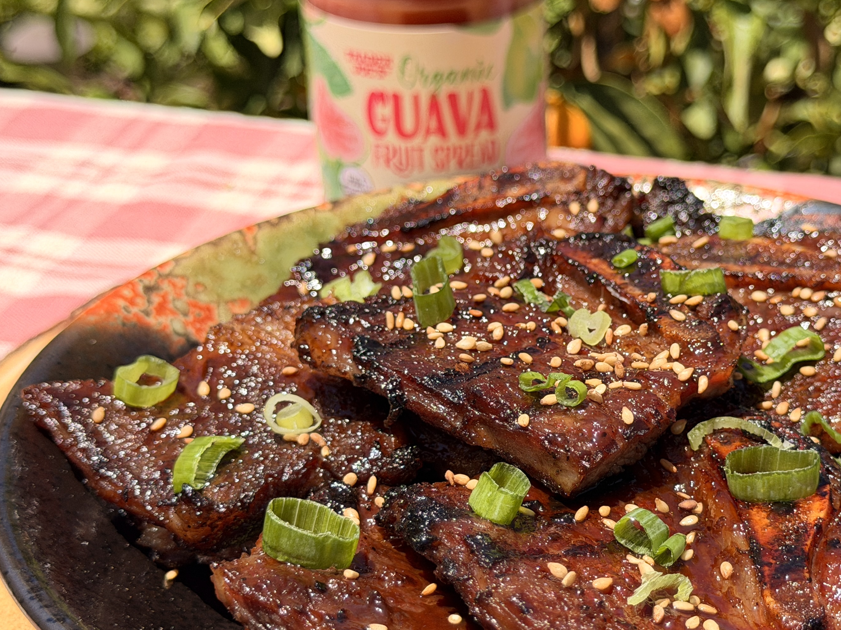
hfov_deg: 26.5
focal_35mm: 73
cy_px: 362
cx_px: 577
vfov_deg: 20.2
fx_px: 1773
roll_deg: +1.6
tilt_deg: -30.1
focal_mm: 6.76
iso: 80
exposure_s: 1/4329
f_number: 1.78
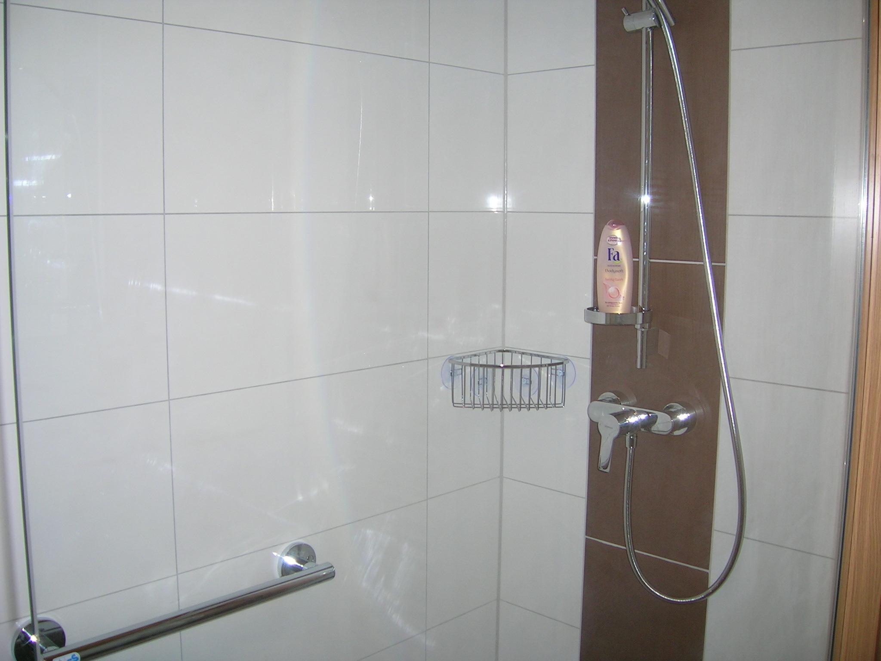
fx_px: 891
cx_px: 440
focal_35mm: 35
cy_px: 330
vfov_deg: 40.7
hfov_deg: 52.6
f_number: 2.8
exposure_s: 1/60.1
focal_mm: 5.4
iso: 50
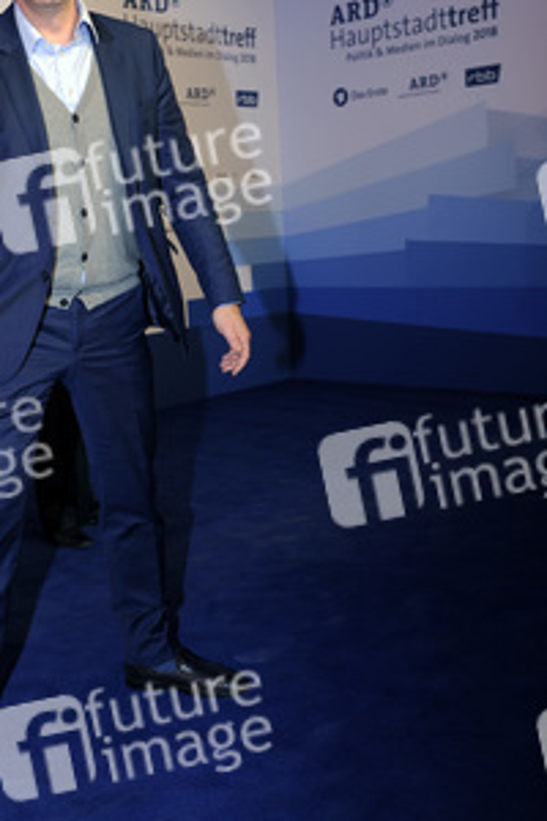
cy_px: 326
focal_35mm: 48
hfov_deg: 28.0
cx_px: 212
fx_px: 1094
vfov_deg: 40.9
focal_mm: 36
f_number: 4
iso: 800
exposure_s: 1/160
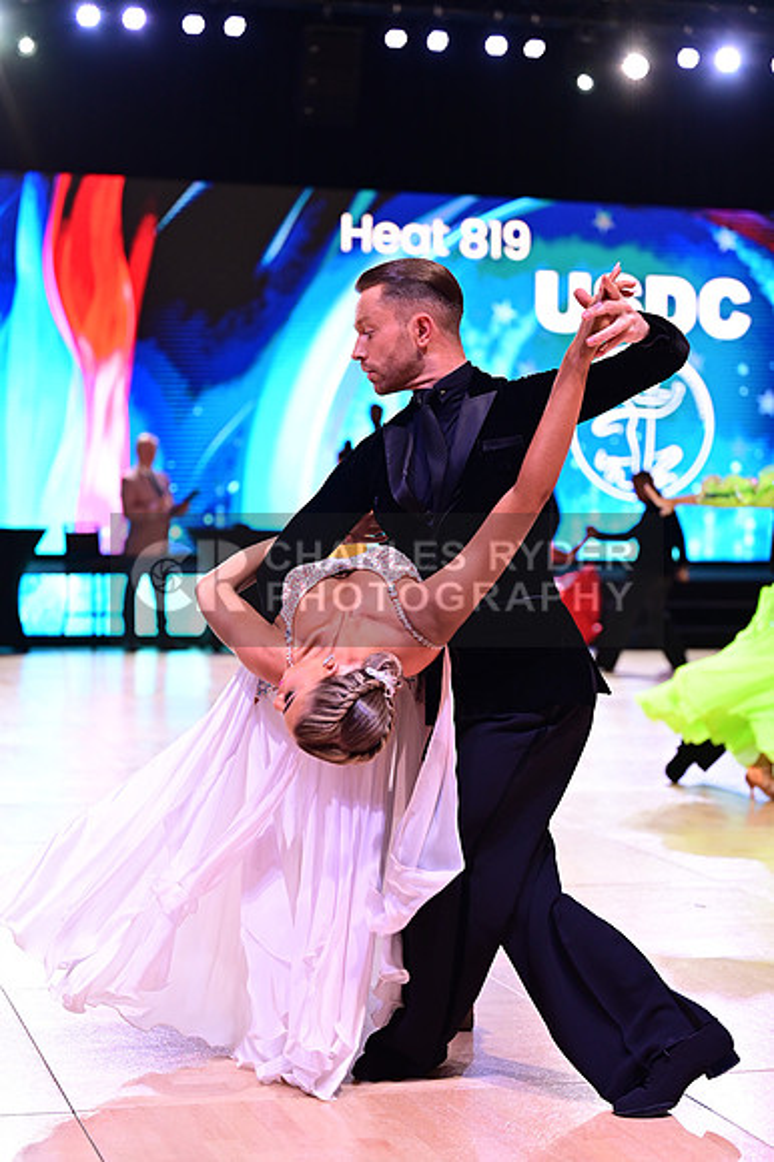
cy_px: 581
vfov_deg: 28.9
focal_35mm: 70
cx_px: 387
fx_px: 2260
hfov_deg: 19.4
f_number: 2.8
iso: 1600
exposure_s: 1/400
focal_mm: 70
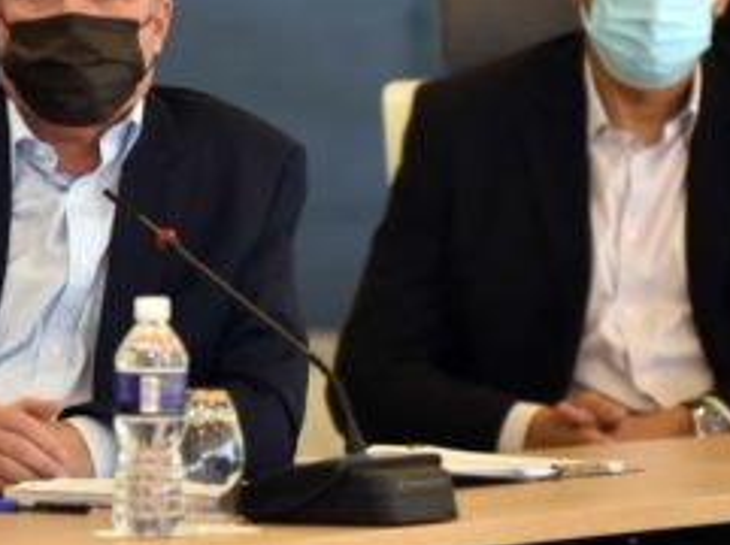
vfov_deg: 4.5
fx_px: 6865
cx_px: 294
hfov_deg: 6.1
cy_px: 164
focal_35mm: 326
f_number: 2.8
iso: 1600
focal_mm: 200
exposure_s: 1/200
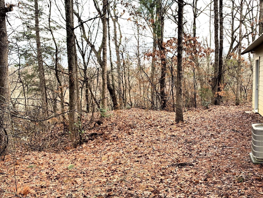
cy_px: 120
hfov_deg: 48.5
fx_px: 289
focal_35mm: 38
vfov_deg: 37.6
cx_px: 165
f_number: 1.8
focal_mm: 4.25
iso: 25
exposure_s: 1/314
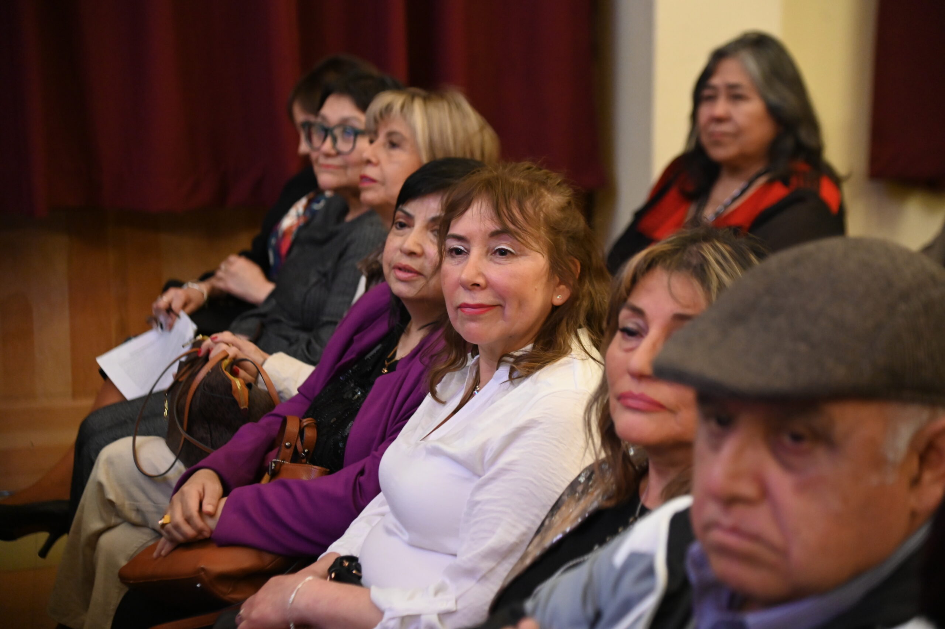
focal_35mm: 78
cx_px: 472
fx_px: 2046
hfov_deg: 26.0
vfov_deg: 17.5
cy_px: 314
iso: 5600
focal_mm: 78
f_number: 4
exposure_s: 1/60
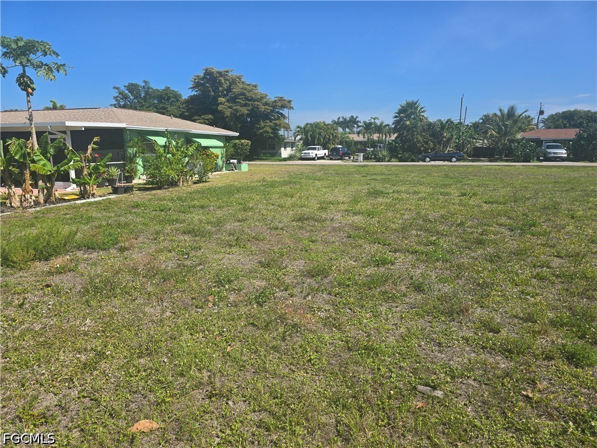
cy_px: 224
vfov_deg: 58.9
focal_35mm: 23
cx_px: 298
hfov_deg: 73.9
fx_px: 397
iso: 12
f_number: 1.7
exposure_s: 1/1027
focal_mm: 6.3
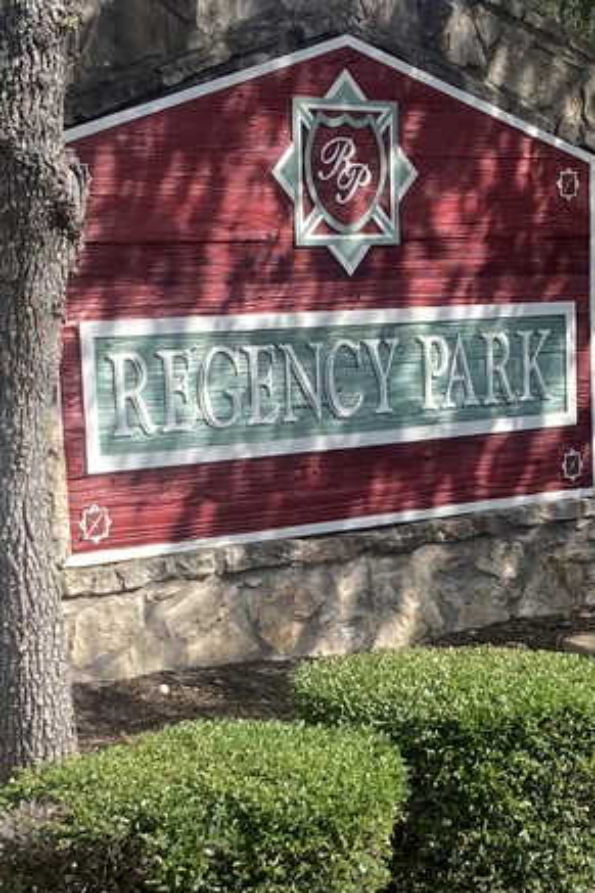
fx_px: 2382
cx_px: 515
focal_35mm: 96
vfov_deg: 21.2
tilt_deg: -8.2
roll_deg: +2.0
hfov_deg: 14.1
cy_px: 589
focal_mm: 3.99
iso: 20
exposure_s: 1/1091
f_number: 1.8
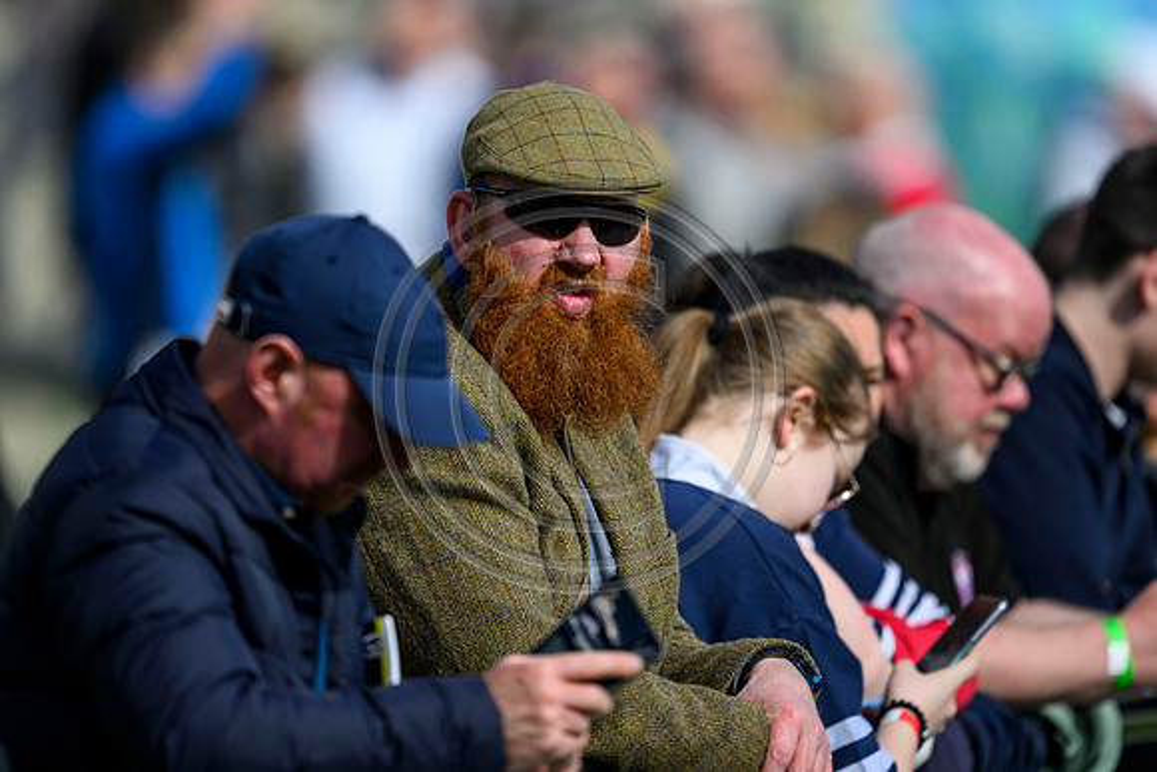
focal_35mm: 560
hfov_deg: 3.7
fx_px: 18001
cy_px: 386
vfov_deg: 2.5
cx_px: 578
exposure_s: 1/1250
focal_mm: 560
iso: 125
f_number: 4.5
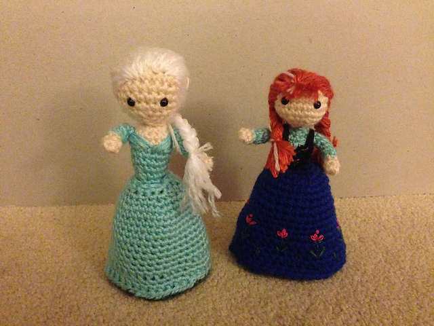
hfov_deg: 55.4
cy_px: 163
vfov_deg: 42.9
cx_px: 217
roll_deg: -0.9
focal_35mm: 33
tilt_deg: -24.3
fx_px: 414
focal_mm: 4.12
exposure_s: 1/15
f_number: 2.4
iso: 800
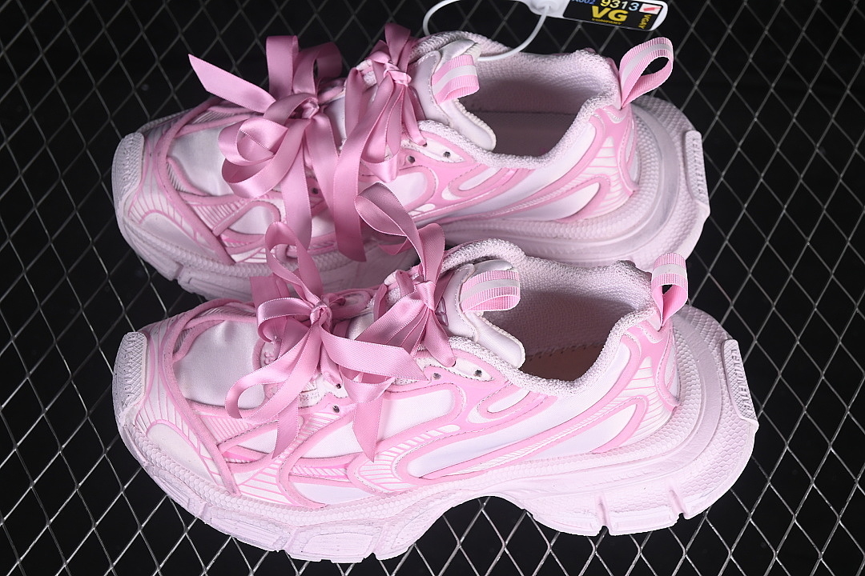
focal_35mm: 75
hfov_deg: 27.0
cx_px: 432
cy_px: 288
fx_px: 1802
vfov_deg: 18.2
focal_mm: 50
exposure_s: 1/80
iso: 160
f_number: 7.1
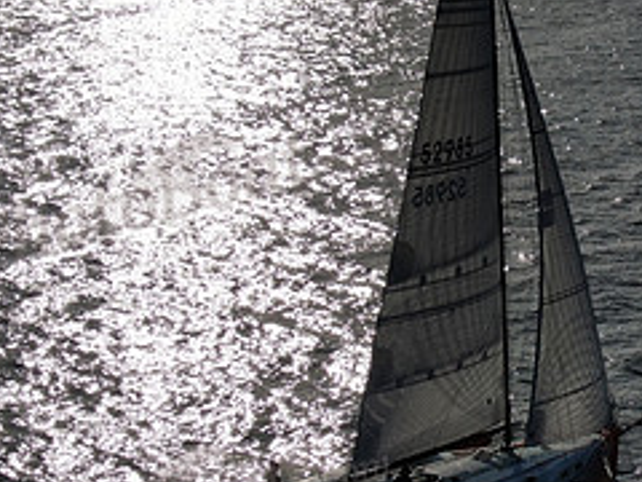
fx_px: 2151
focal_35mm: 116
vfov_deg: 12.8
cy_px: 309
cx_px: 548
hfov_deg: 16.8
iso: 100
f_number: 3.8
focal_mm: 8.6
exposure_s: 1/8000
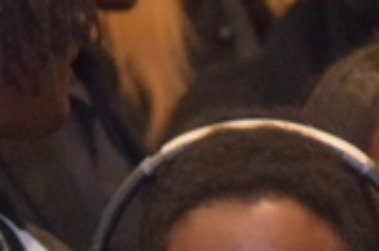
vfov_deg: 1.0
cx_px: 45
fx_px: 14460
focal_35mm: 1376
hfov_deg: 1.5
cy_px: 571
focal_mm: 135
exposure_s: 1/60
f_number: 4.8
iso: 3200
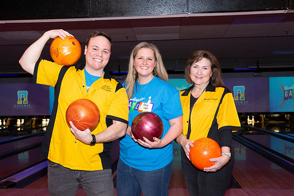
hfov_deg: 46.4
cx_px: 147
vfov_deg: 31.9
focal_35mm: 42
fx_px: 343
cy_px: 98
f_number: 5.6
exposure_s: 1/60
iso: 1600
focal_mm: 42
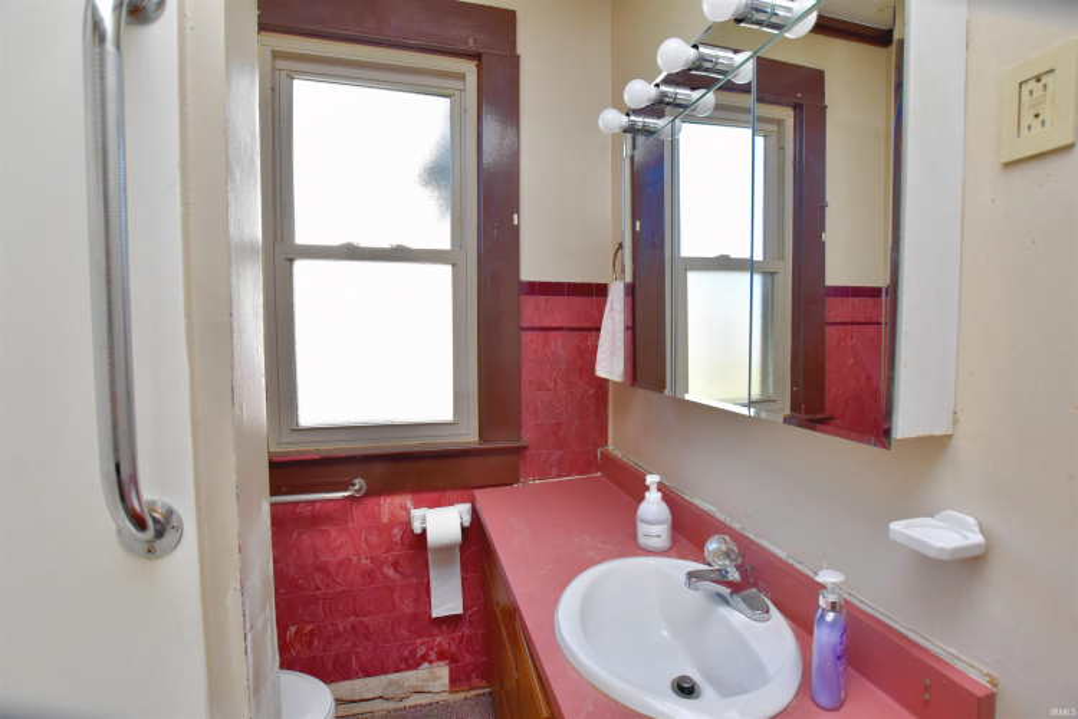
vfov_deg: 77.3
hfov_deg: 100.4
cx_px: 539
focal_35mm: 15
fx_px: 449
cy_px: 360
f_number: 5
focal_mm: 10
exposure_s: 1/100
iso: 400
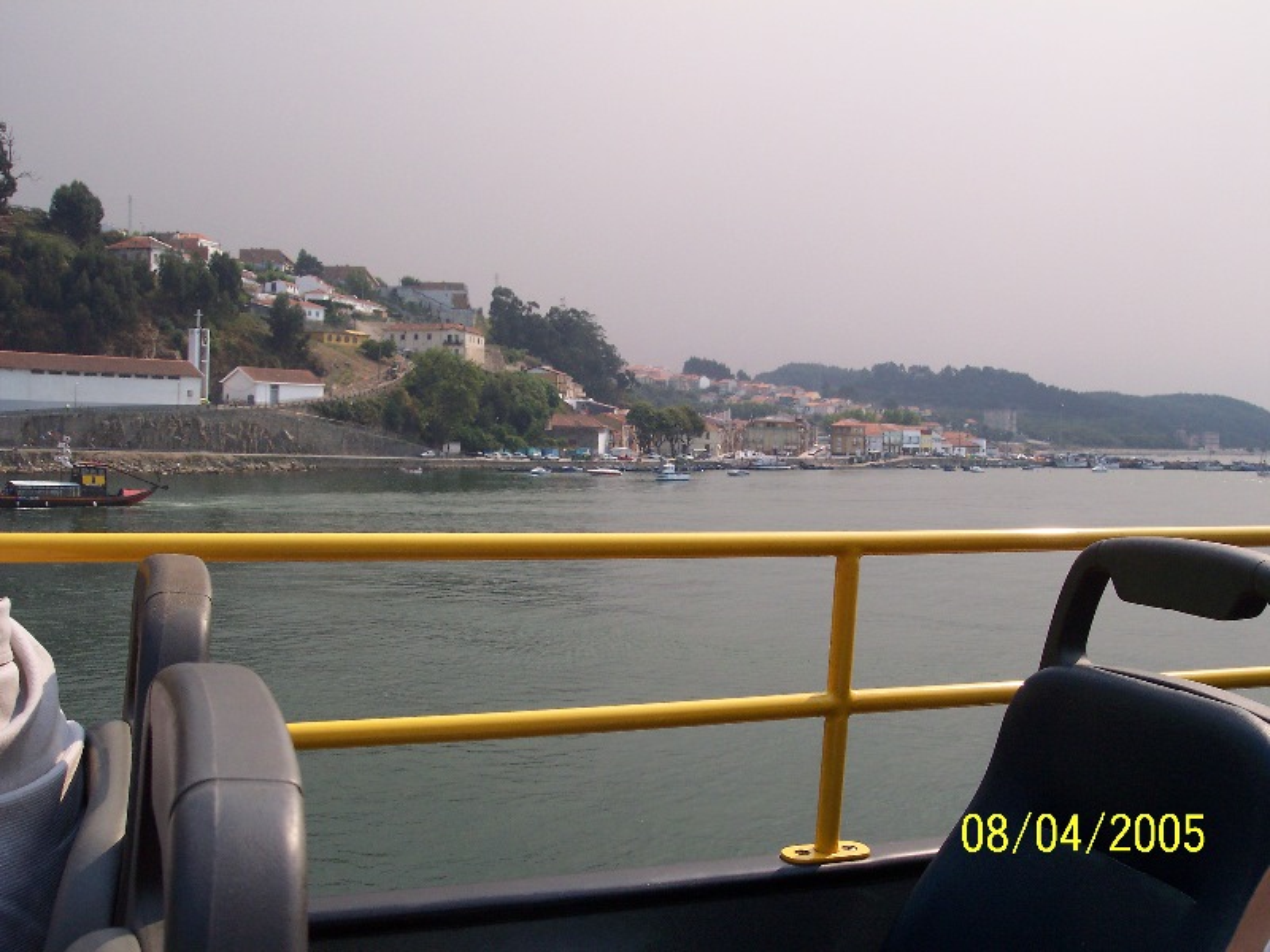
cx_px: 635
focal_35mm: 38
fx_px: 1394
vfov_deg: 37.7
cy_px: 476
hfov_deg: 49.0
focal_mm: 8
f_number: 4.8
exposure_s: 1/700
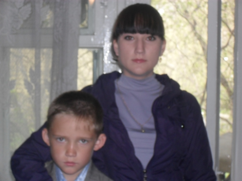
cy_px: 90
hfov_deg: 18.7
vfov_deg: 14.1
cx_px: 121
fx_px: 734
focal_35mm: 105
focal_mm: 18.9
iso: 240
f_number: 5.8
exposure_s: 1/60
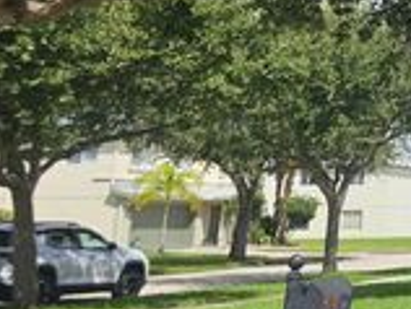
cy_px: -8
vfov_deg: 15.6
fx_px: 1106
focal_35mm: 93
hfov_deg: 16.1
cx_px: 830
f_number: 1.7
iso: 10
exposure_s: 1/827
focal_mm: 6.3
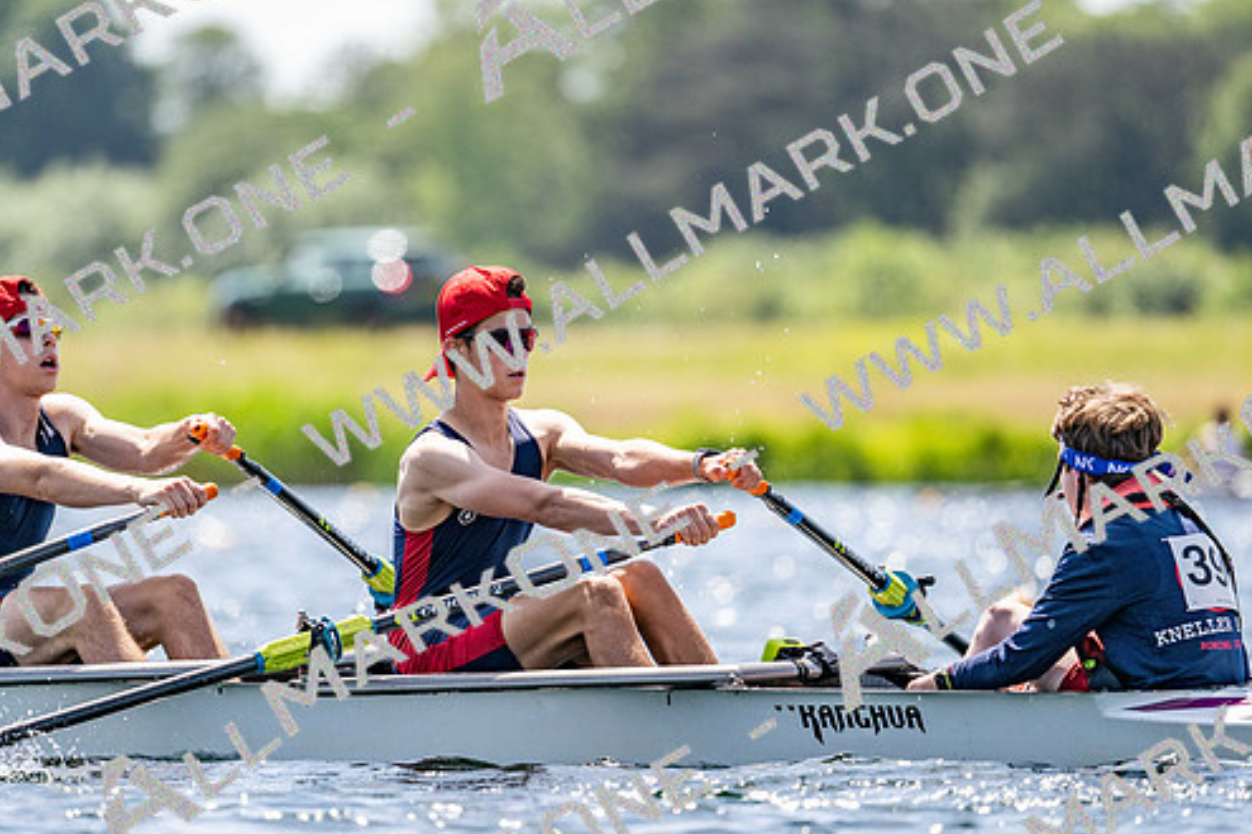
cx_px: 615
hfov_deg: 4.4
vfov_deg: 2.9
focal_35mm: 469
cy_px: 474
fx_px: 16310
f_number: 4.5
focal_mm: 400
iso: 320
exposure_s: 1/2500
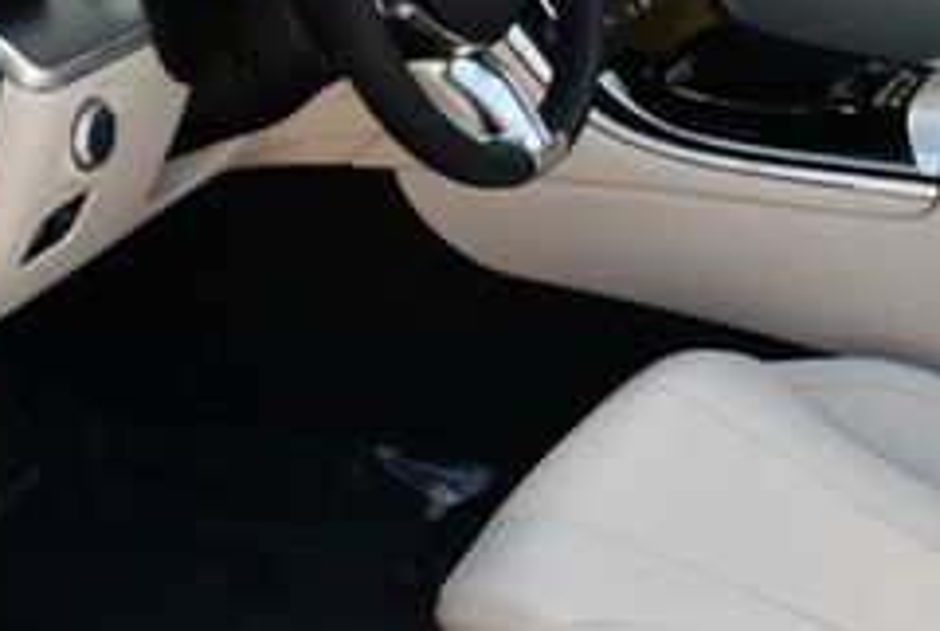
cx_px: 822
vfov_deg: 14.3
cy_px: 231
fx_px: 2511
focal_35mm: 96
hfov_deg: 20.8
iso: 200
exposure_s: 1/250
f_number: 5.6
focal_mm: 18
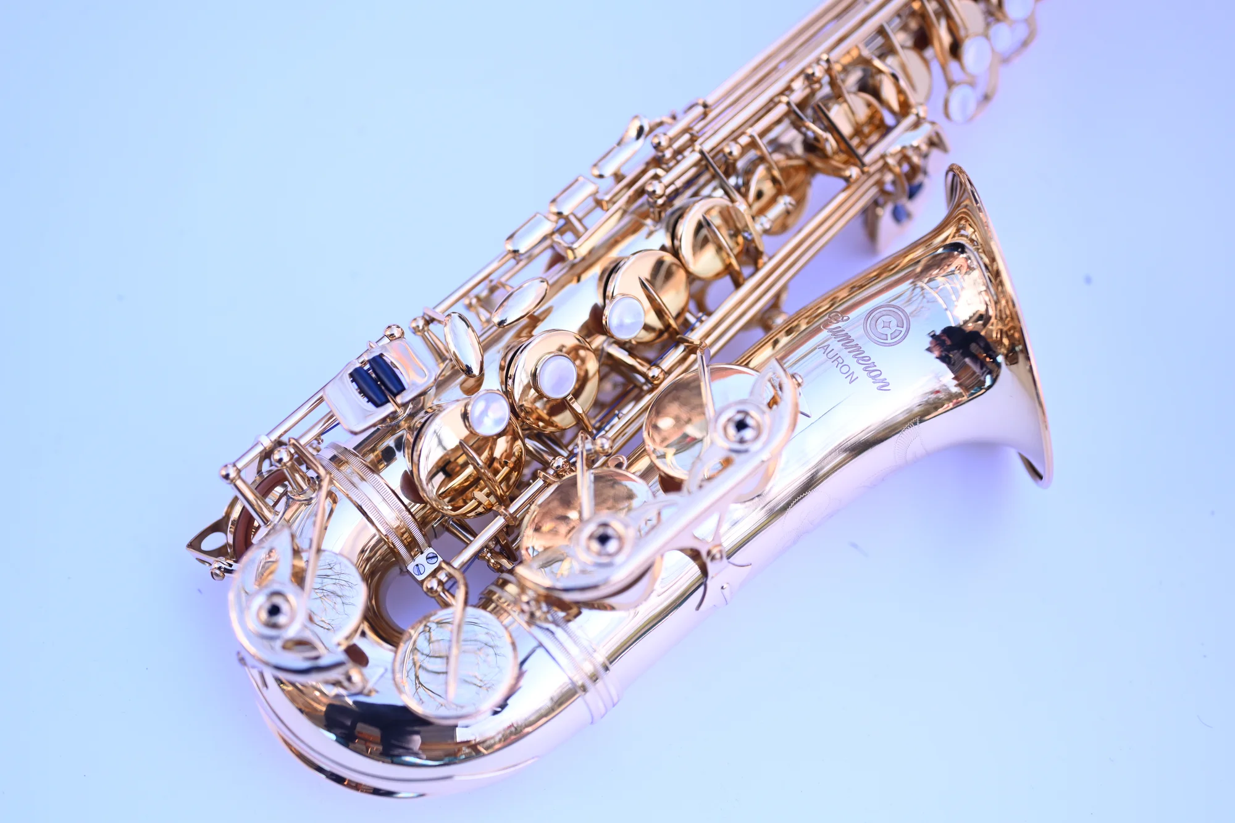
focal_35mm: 50
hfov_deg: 39.6
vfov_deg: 27.0
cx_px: 618
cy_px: 412
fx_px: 1715
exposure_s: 1/3000
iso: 450
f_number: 1.8
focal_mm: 50
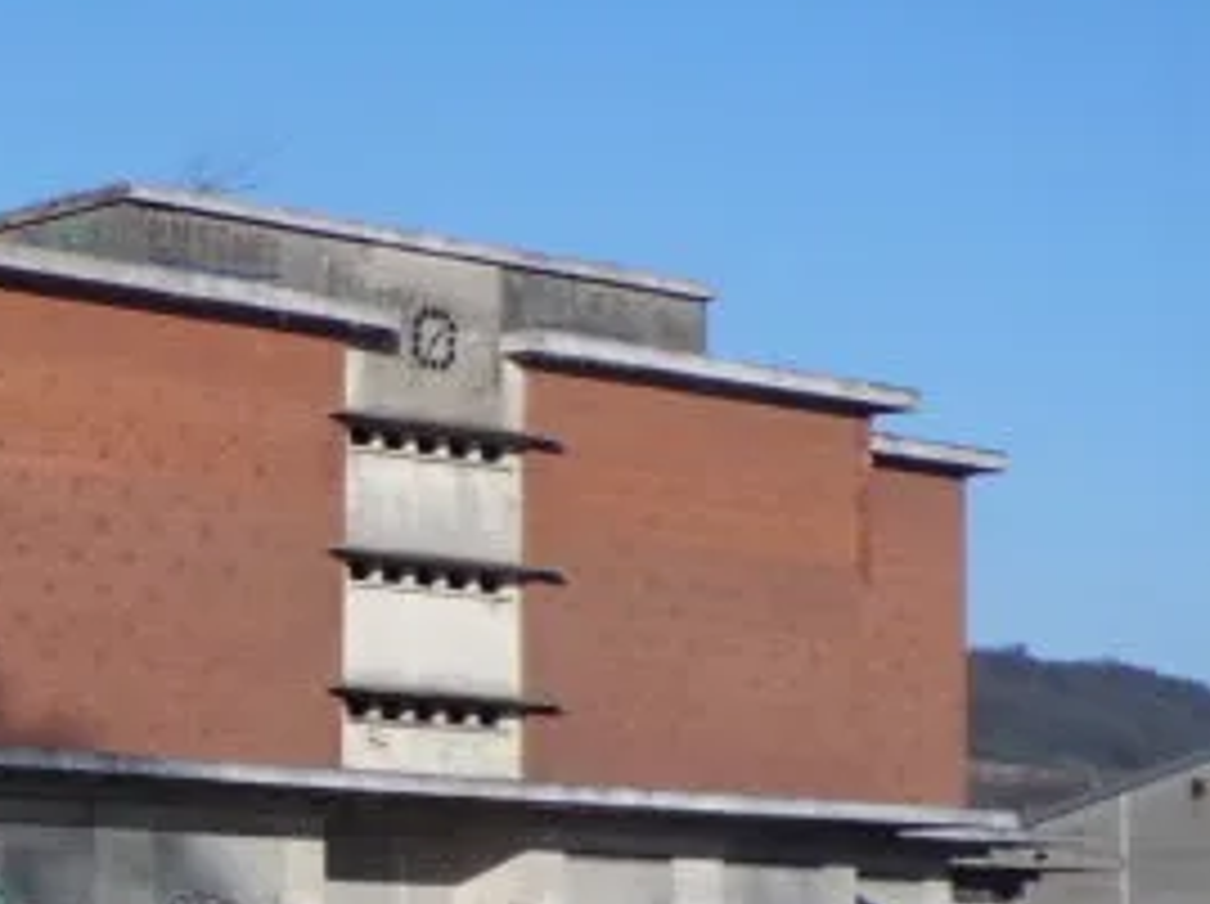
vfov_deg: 13.2
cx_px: -211
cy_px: 603
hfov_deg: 16.9
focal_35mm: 112
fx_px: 3910
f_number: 9.6
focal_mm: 8.3
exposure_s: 1/125
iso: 64
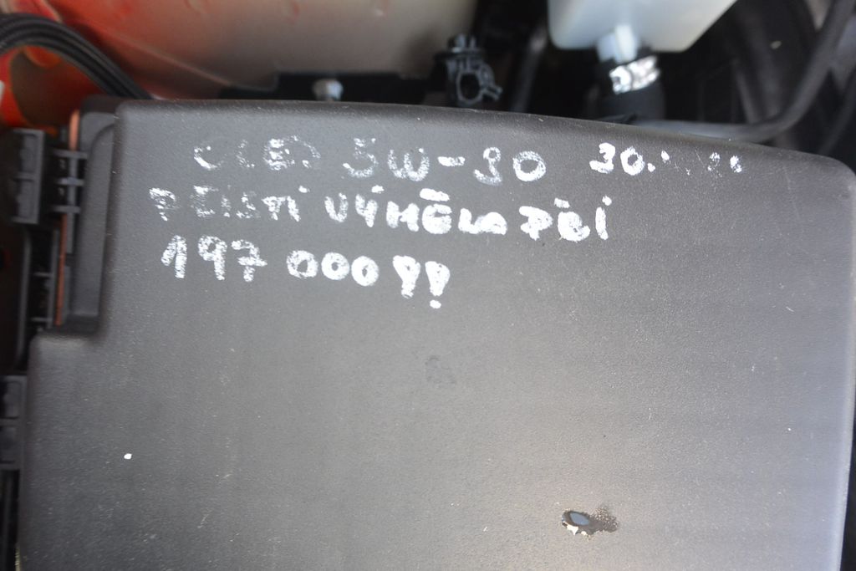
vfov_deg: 47.9
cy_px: 286
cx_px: 428
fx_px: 642
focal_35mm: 27
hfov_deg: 67.4
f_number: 3.5
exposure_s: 1/100
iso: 400
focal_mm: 10
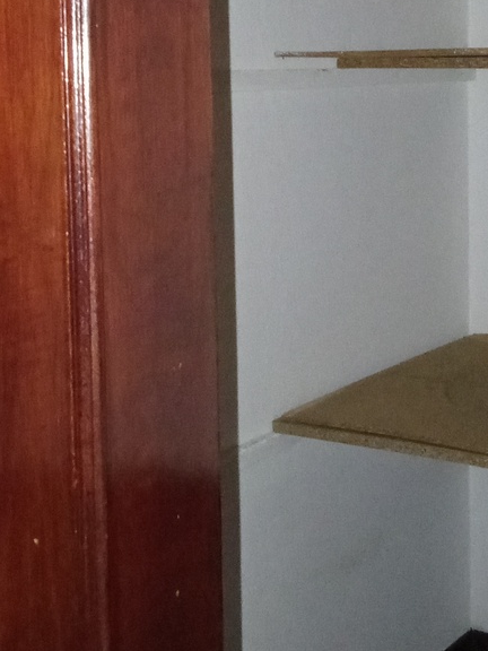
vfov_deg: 27.3
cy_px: 147
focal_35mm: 70
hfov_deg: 20.6
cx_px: 446
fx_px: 1316
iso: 800
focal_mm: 2.78
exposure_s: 1/14.3
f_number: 2
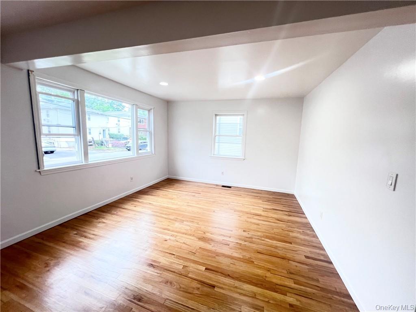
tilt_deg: -7.3
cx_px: 208
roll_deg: -2.0
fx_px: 156
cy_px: 156
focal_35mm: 13
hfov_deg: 106.2
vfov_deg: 89.9
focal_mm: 1.57
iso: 250
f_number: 1.8
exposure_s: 1/120
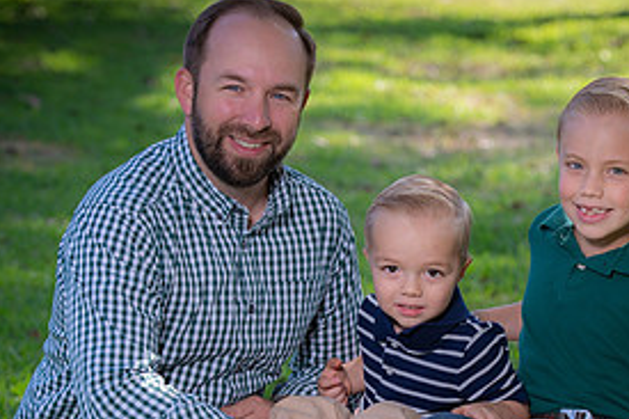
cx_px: 480
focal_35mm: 207
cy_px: 394
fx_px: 3614
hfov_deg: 9.9
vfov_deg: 6.6
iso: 160
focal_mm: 98
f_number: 4.5
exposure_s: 1/200
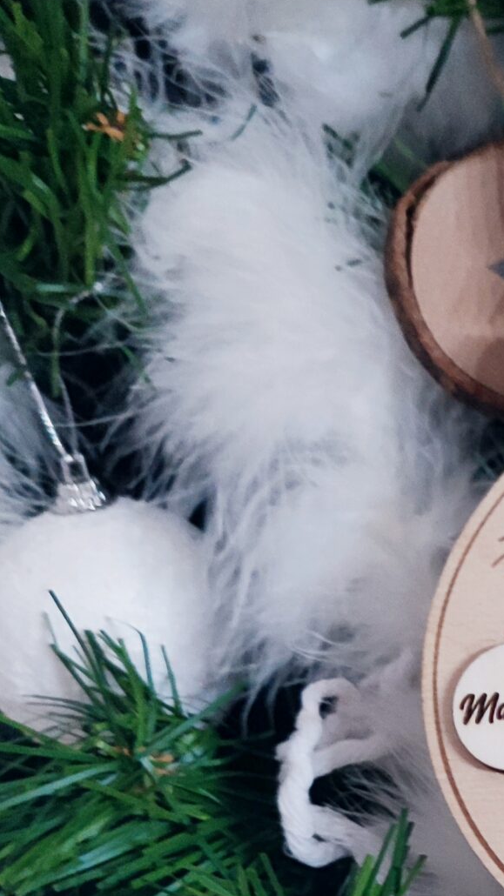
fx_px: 1545
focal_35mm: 65
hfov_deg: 16.8
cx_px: 751
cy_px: 829
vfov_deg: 30.7
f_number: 1.89
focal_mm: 5.89
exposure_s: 1/17
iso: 2514
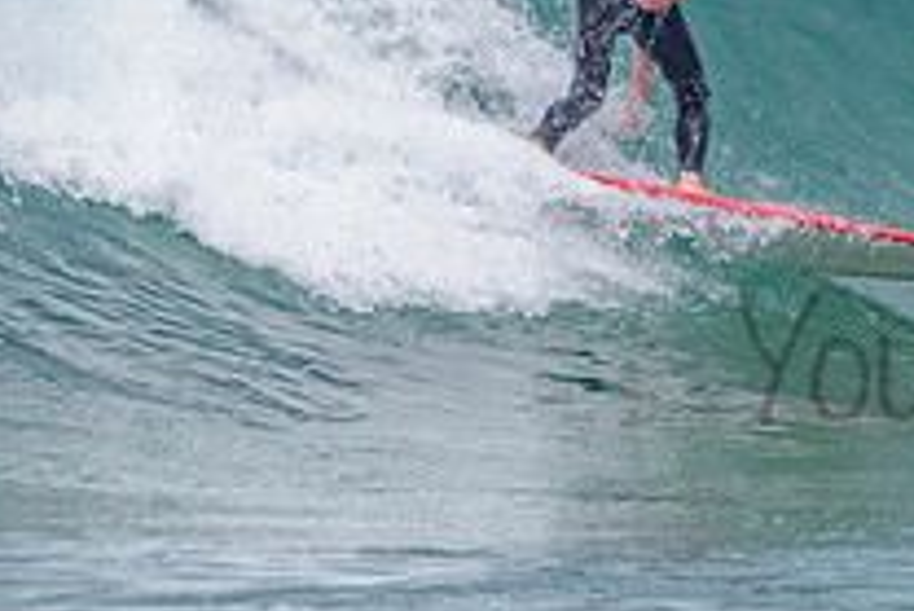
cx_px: 1280
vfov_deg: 0.8
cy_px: 185
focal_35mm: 1707
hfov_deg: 1.2
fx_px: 43368
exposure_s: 1/2000
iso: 125
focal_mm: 500
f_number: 5.6
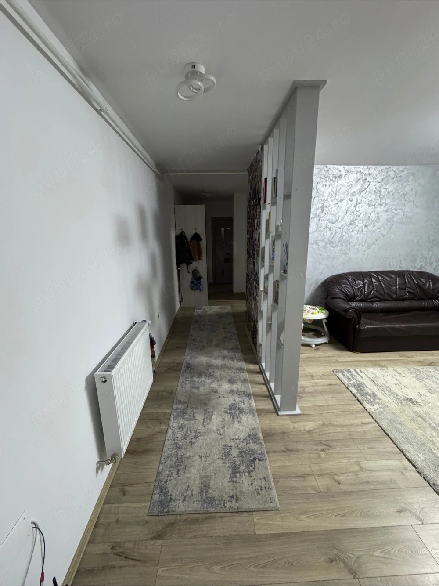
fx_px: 237
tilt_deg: -13.6
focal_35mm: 14
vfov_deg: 102.1
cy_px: 293
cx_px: 220
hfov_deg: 85.7
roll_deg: +0.9
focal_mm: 2.22
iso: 800
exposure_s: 1/60
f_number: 2.2
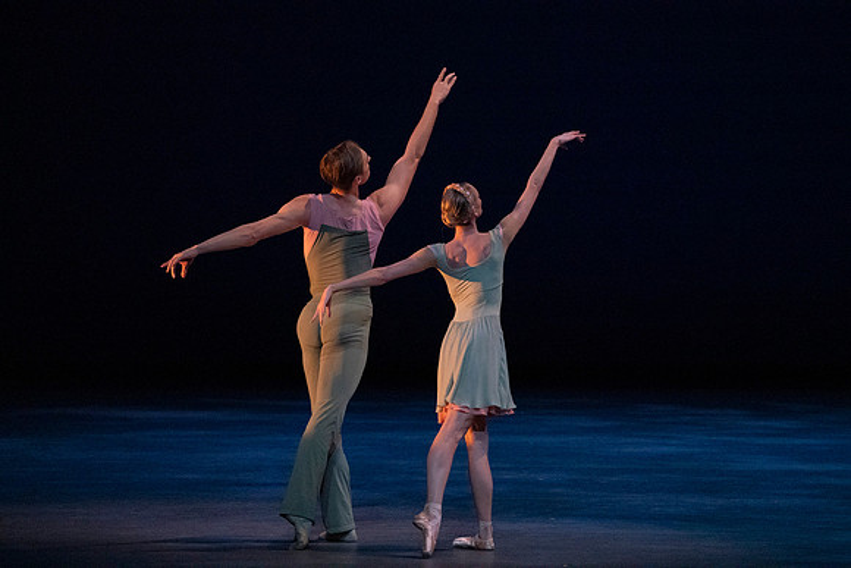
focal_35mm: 315
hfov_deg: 6.5
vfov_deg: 4.4
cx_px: 426
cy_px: 284
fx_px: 7448
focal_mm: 315
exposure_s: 1/400
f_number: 6.3
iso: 16000
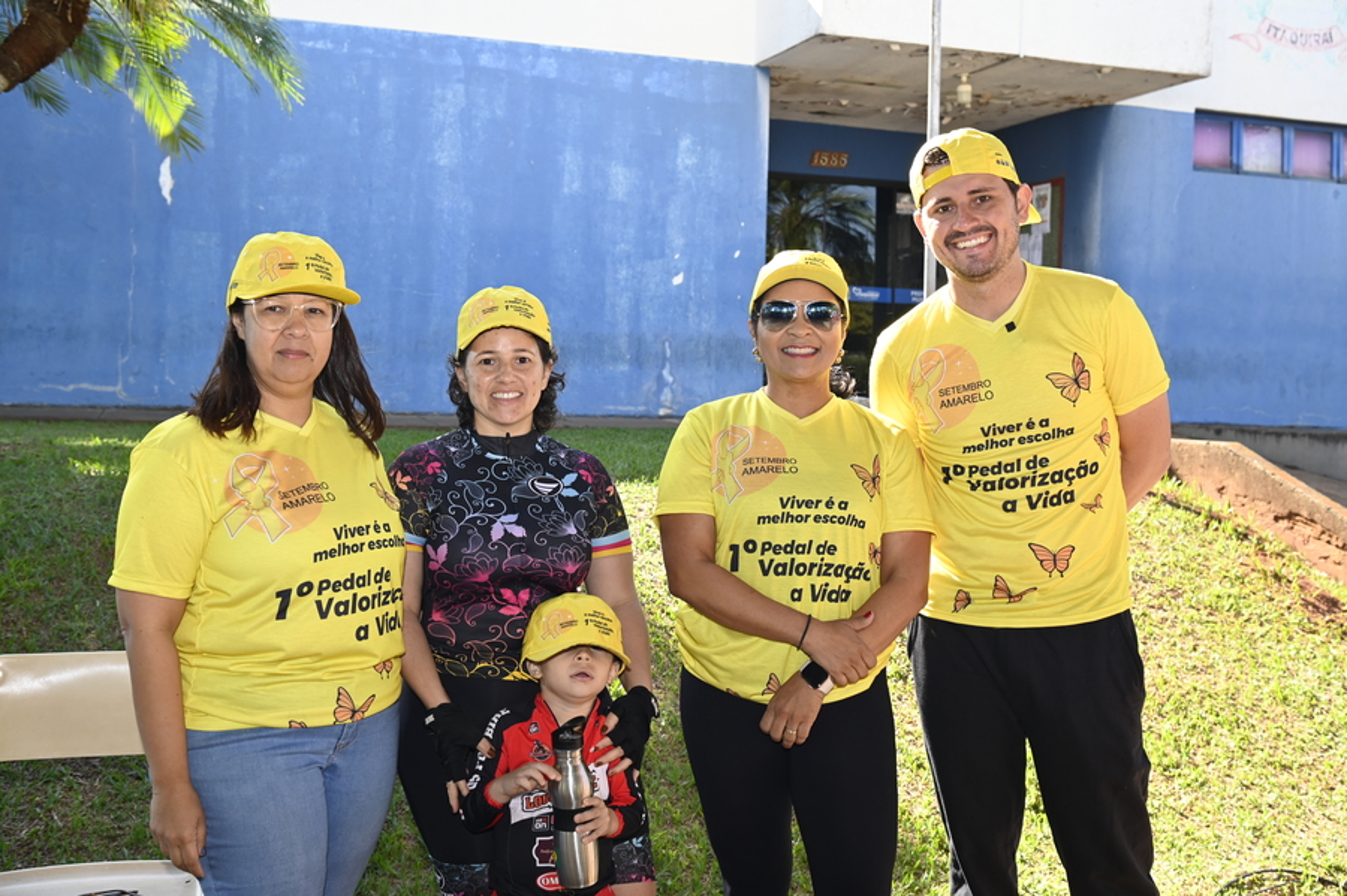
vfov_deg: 33.4
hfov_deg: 48.5
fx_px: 1496
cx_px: 674
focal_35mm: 40
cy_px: 448
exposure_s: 1/125
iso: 200
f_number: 5.6
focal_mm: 40
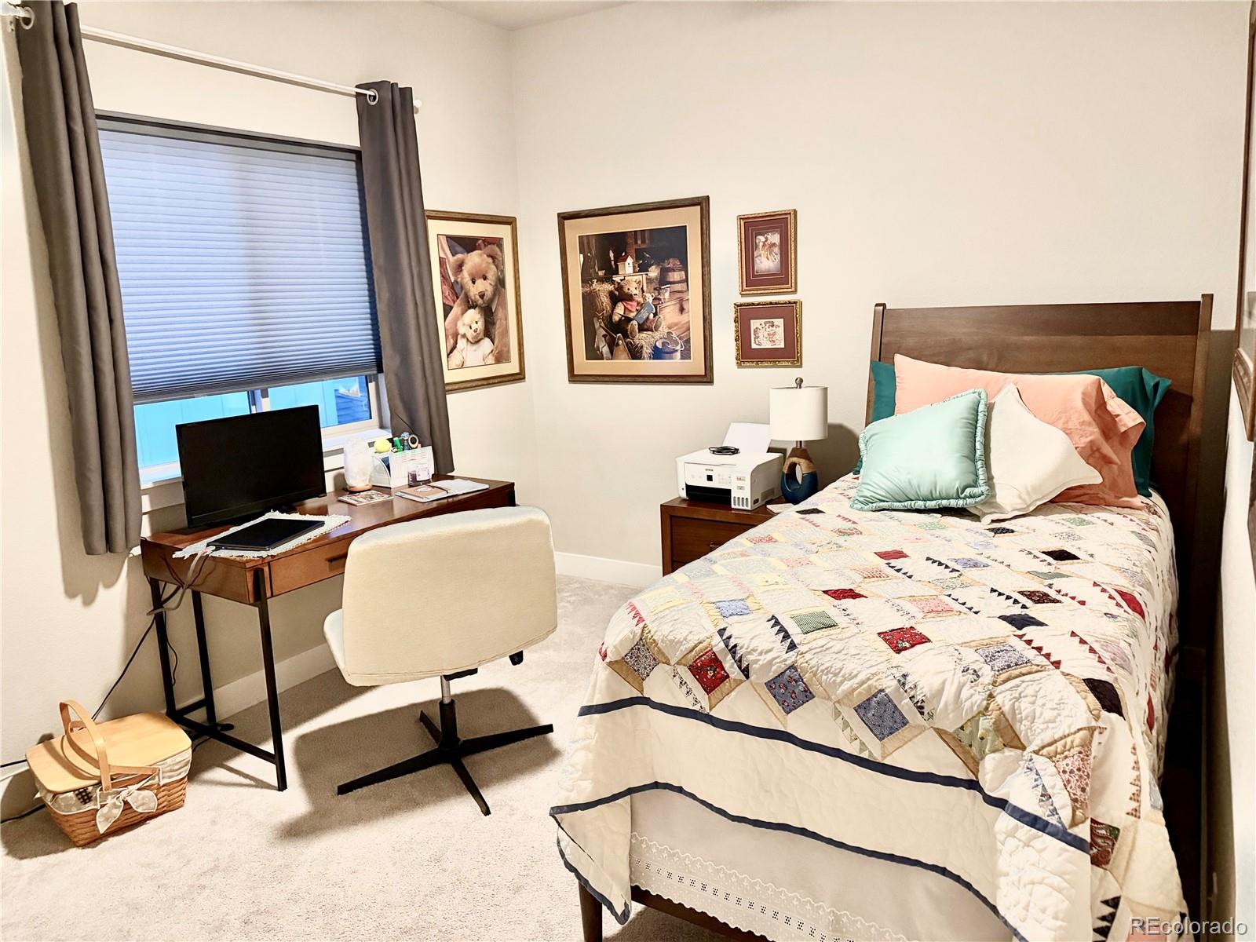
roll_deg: +2.6
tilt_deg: -10.8
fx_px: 871
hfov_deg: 71.6
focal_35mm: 24
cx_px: 628
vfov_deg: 56.8
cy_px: 471
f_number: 1.78
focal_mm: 6.76
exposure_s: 1/40
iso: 800
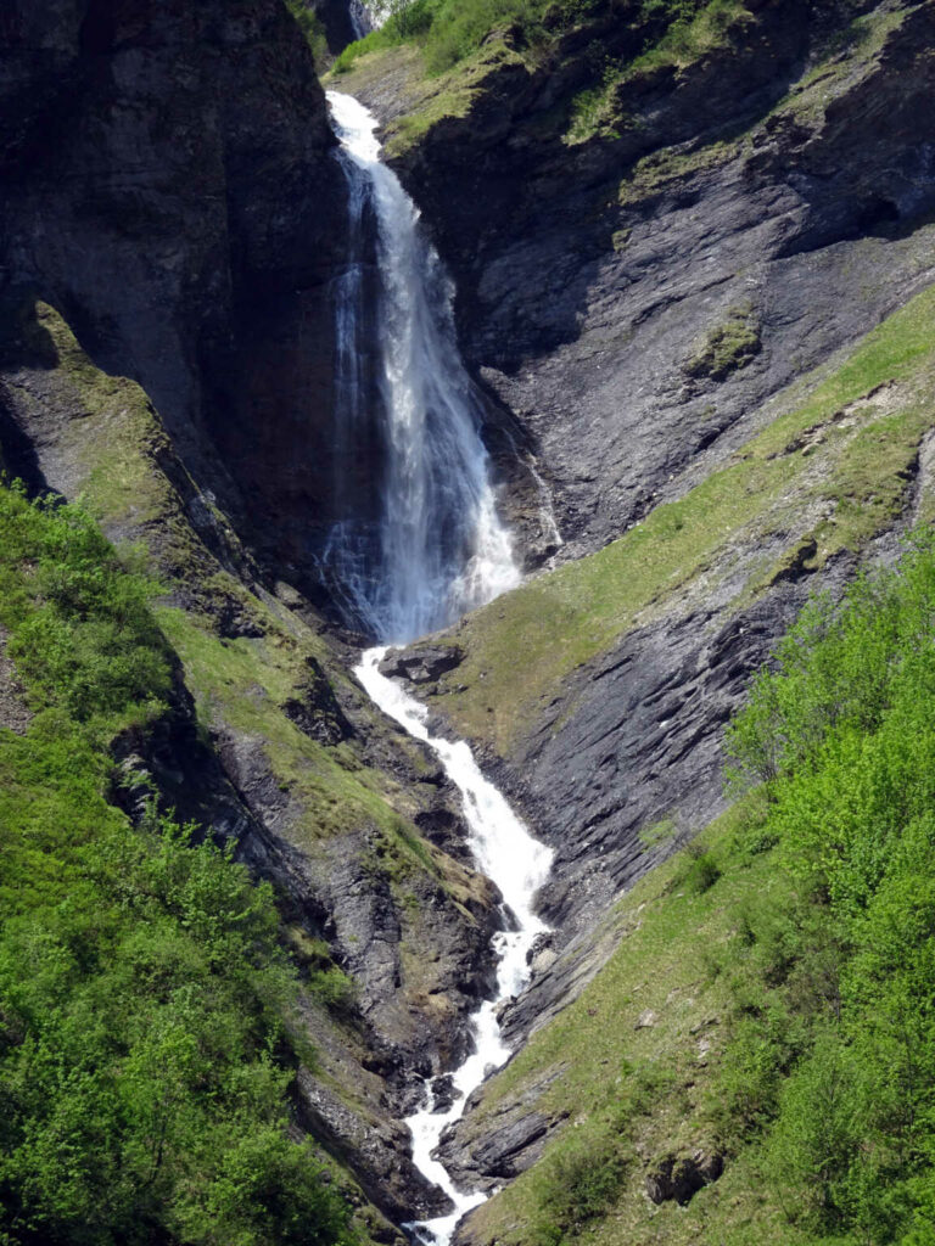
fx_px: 4718
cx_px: 468
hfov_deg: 11.3
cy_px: 623
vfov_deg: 15.1
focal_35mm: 131
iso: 80
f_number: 5.6
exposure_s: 1/250
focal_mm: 22.38
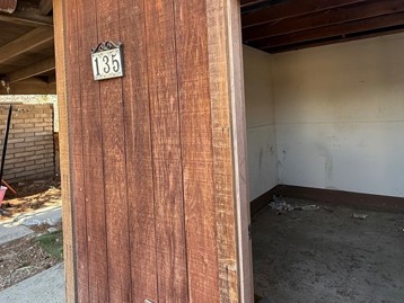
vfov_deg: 54.1
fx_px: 292
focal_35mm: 25
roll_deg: +2.6
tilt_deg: +1.0
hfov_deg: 69.3
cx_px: 214
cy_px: 108
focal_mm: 2.22
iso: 100
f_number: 2.2
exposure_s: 1/99
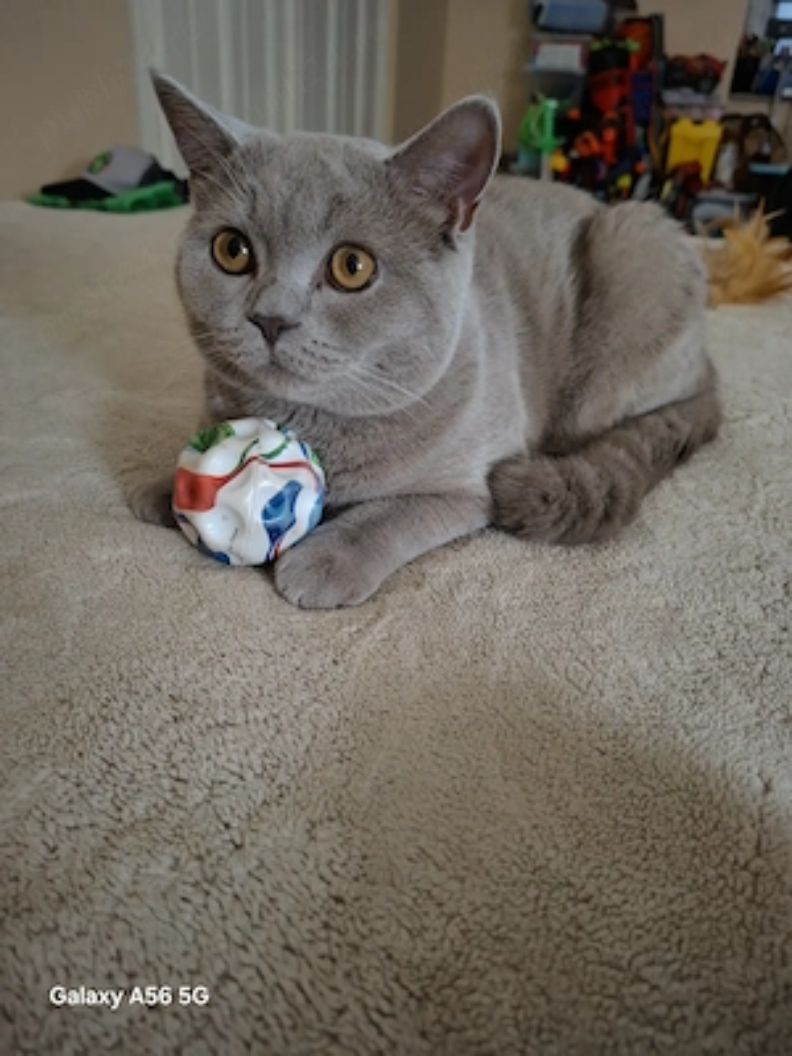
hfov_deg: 58.9
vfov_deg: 73.9
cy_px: 528
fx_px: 702
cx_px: 396
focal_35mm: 23
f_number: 1.8
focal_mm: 5.54
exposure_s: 1/17
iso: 1250
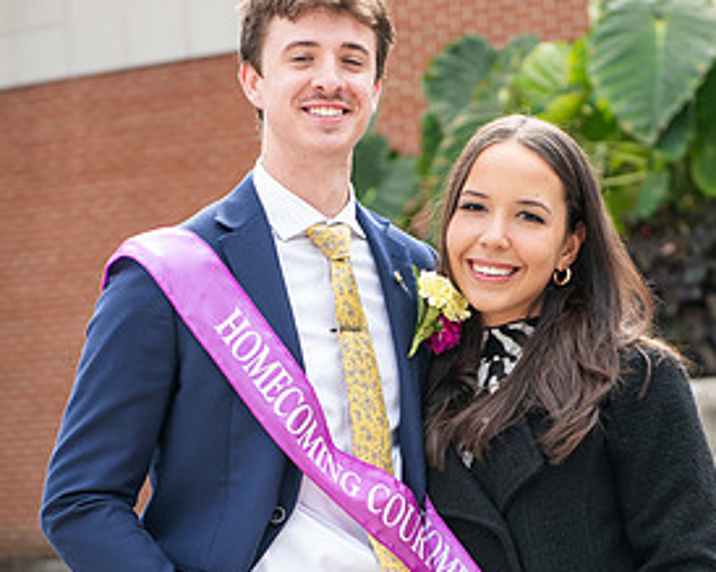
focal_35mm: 139
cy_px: 422
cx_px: 423
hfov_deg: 13.9
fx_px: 2944
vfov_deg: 11.1
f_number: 4
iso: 250
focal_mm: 70
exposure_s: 1/320
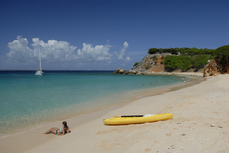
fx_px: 210
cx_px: 114
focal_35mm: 33
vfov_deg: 40.1
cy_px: 76
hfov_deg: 57.2
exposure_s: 1/320
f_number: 5.6
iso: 100
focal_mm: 22
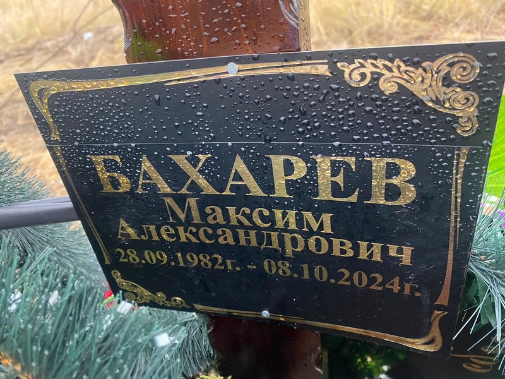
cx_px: 252
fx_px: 379
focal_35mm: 26
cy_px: 190
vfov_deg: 53.1
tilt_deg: -32.9
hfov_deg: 67.3
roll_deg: +8.5
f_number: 1.8
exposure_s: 1/52
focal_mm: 4.25
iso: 500
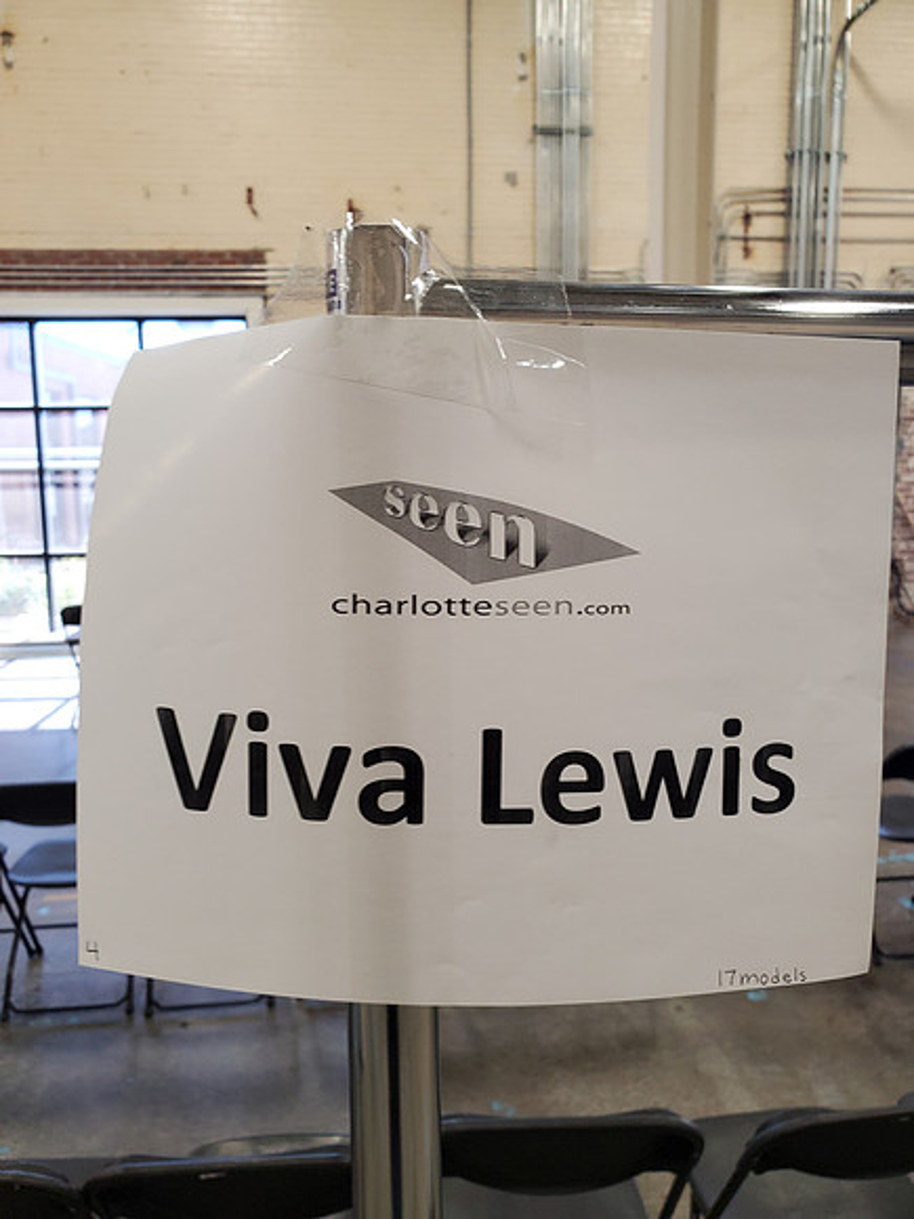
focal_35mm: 26
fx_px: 915
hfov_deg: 53.1
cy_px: 610
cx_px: 457
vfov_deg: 67.3
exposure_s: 1/40
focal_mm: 4.3
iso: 200
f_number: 2.4
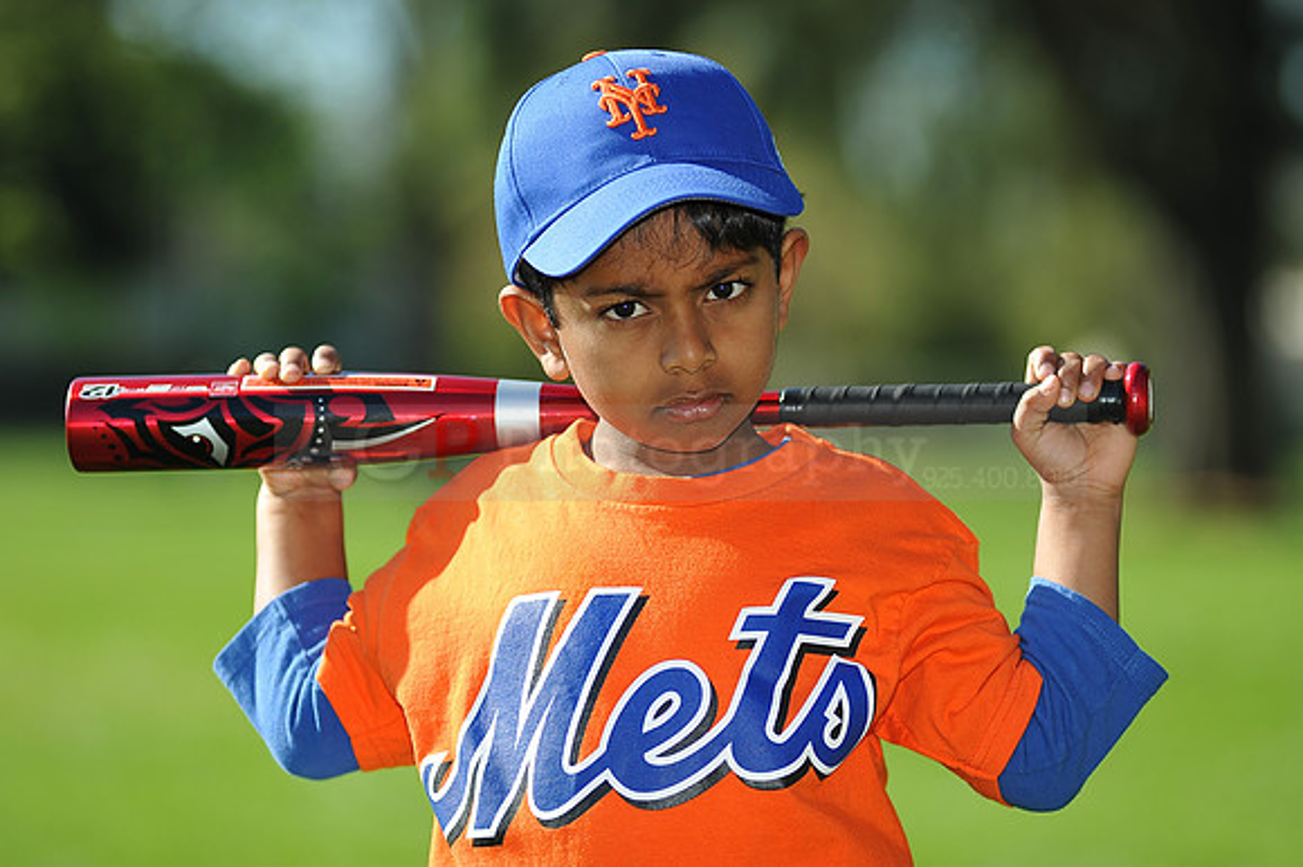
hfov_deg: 11.4
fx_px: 6511
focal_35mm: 180
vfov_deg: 7.6
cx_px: 652
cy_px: 434
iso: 200
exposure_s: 1/1250
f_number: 4
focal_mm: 180
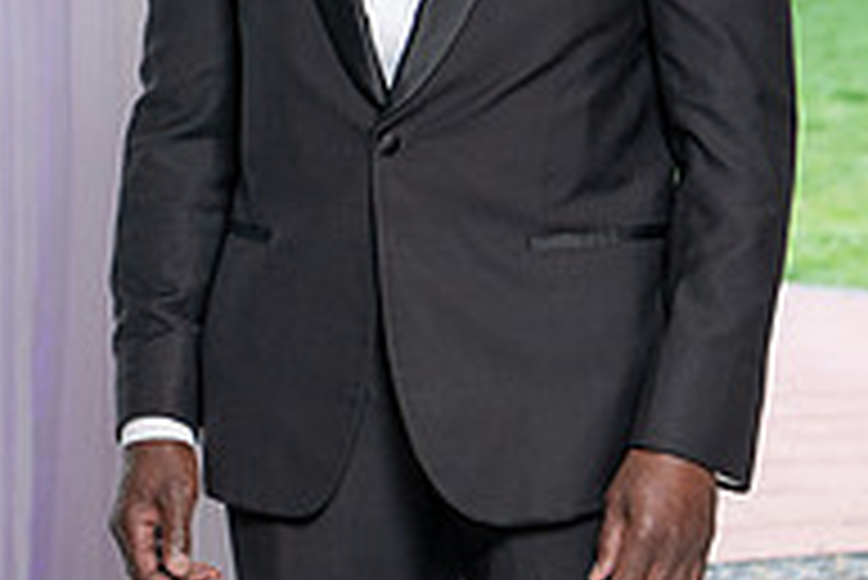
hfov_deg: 8.8
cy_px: -74
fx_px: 5550
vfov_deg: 6.0
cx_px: -337
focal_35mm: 230
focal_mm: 70
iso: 800
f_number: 4
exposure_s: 1/200
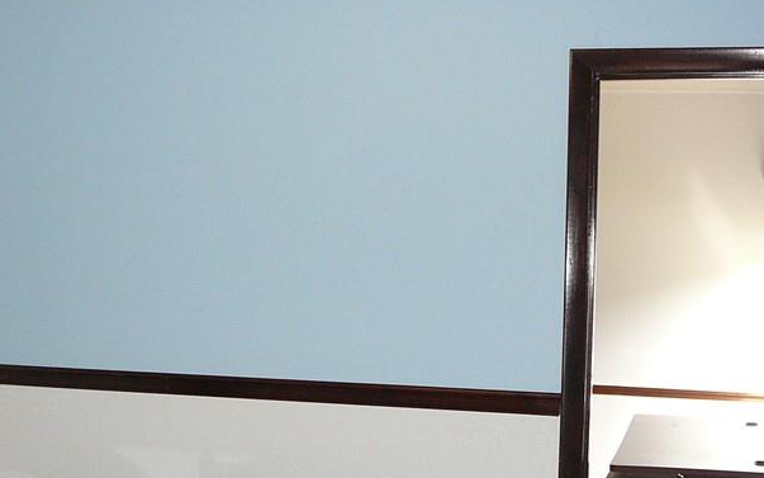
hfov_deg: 32.5
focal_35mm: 63
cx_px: 403
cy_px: 318
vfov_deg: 20.6
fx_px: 1312
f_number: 2.8
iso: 200
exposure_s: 1/30
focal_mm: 5.2
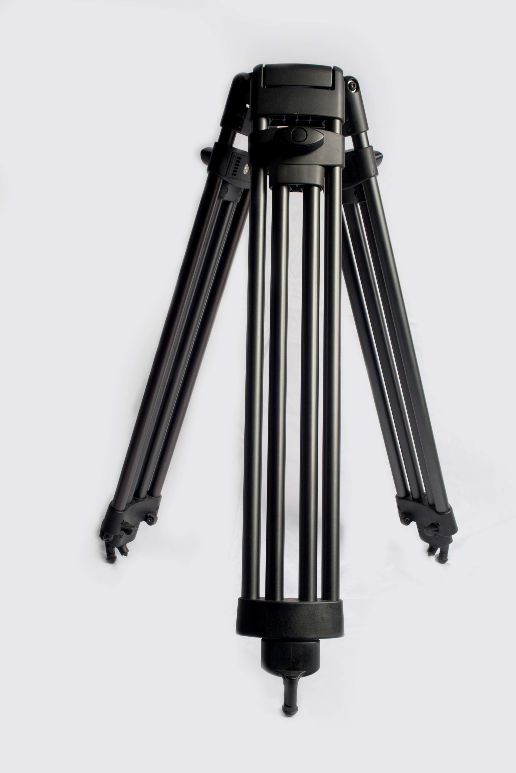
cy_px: 386
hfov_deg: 36.9
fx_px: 773
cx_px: 258
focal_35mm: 36
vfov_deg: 53.1
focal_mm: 36
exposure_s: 1/125
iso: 100
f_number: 8
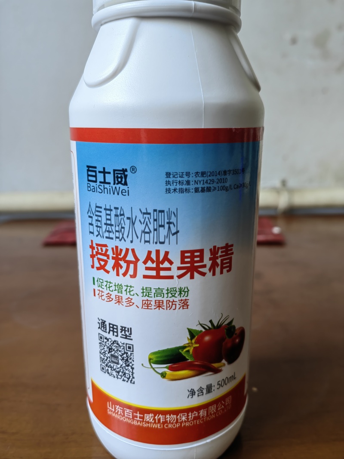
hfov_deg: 51.3
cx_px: 172
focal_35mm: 27
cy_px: 230
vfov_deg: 65.3
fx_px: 358
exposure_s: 1/40
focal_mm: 5.54
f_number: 1.8
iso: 125
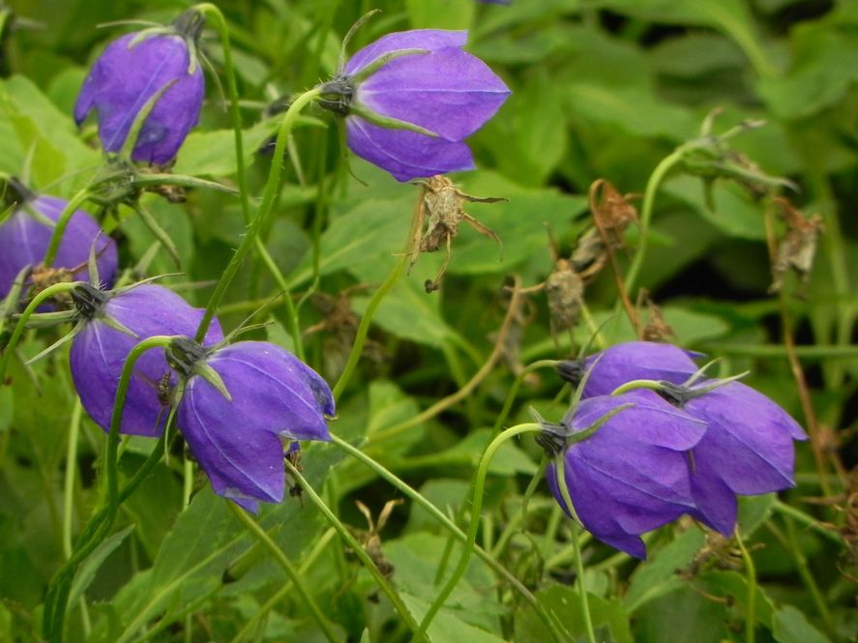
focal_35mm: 816
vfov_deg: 1.8
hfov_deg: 2.4
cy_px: 257
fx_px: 20223
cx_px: 377
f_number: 5
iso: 160
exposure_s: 1/200
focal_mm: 120
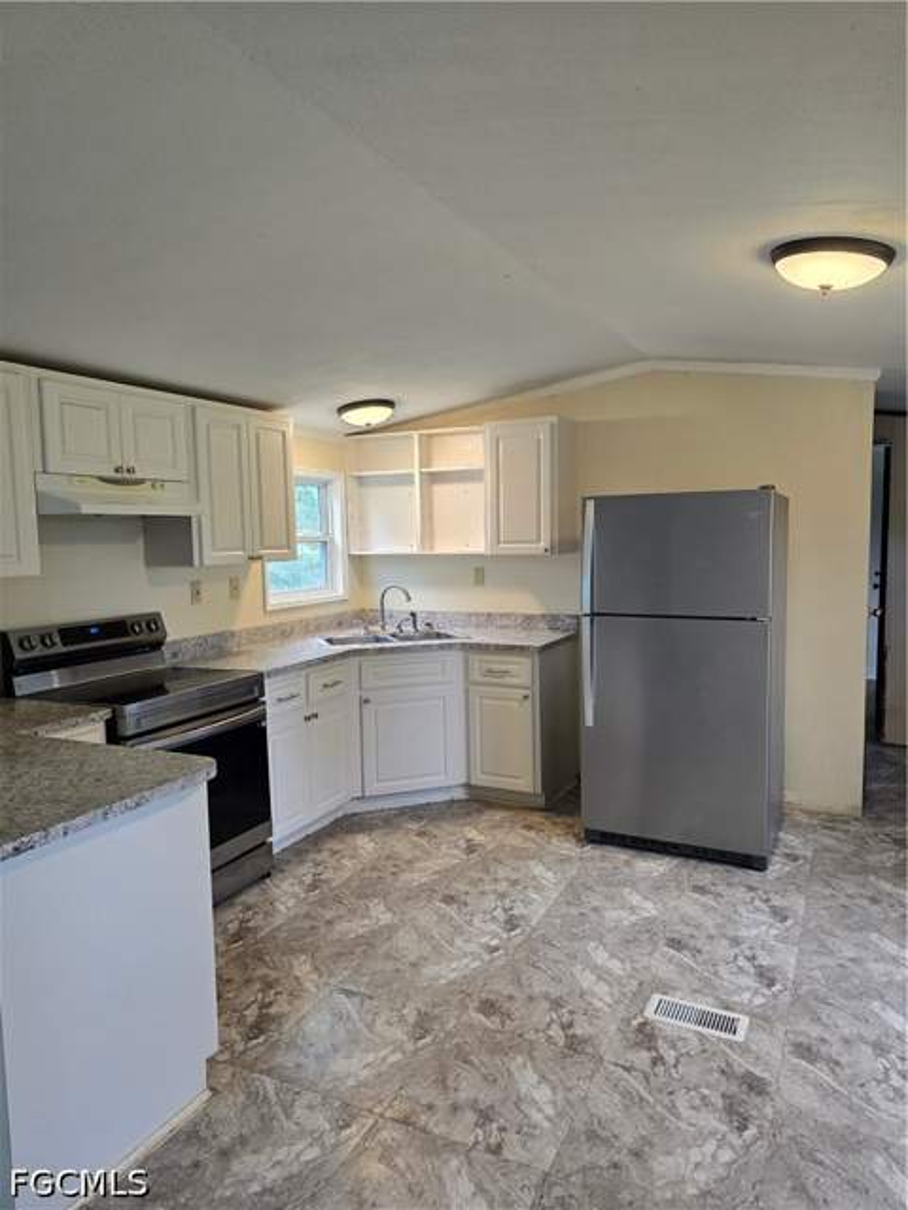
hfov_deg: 58.9
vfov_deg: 73.9
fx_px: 804
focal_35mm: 23
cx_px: 454
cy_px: 605
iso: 160
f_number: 1.7
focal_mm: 6.3
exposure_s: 1/120
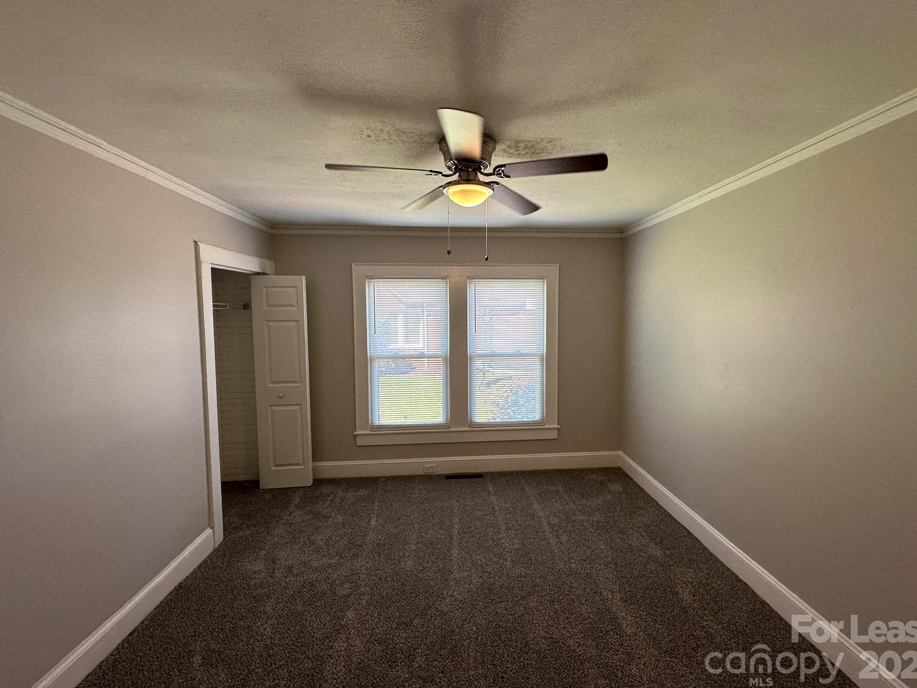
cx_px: 485
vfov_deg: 81.8
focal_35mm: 15
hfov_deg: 98.1
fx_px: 397
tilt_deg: -2.7
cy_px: 336
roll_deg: +0.1
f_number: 2.2
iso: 160
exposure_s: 1/120
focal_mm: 2.22
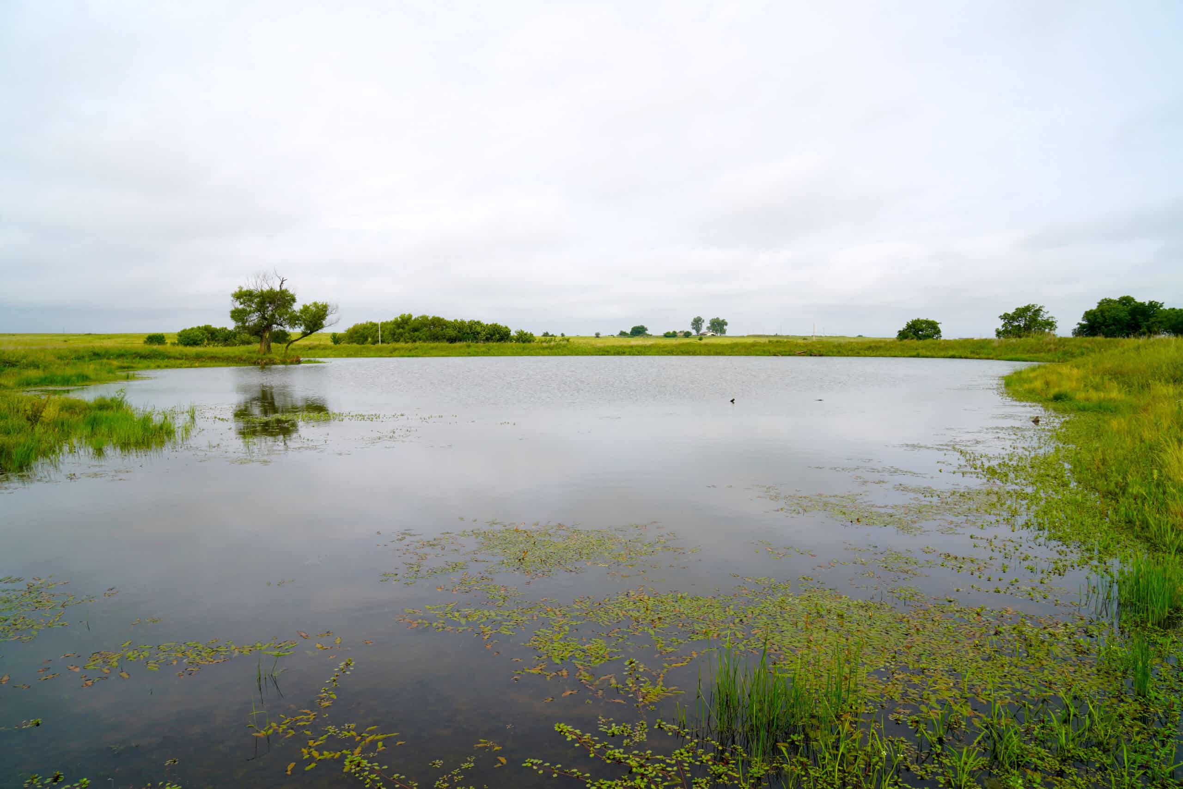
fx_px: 789
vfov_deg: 53.1
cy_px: 394
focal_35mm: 24
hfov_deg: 73.7
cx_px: 592
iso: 100
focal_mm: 16
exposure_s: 1/160
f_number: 10
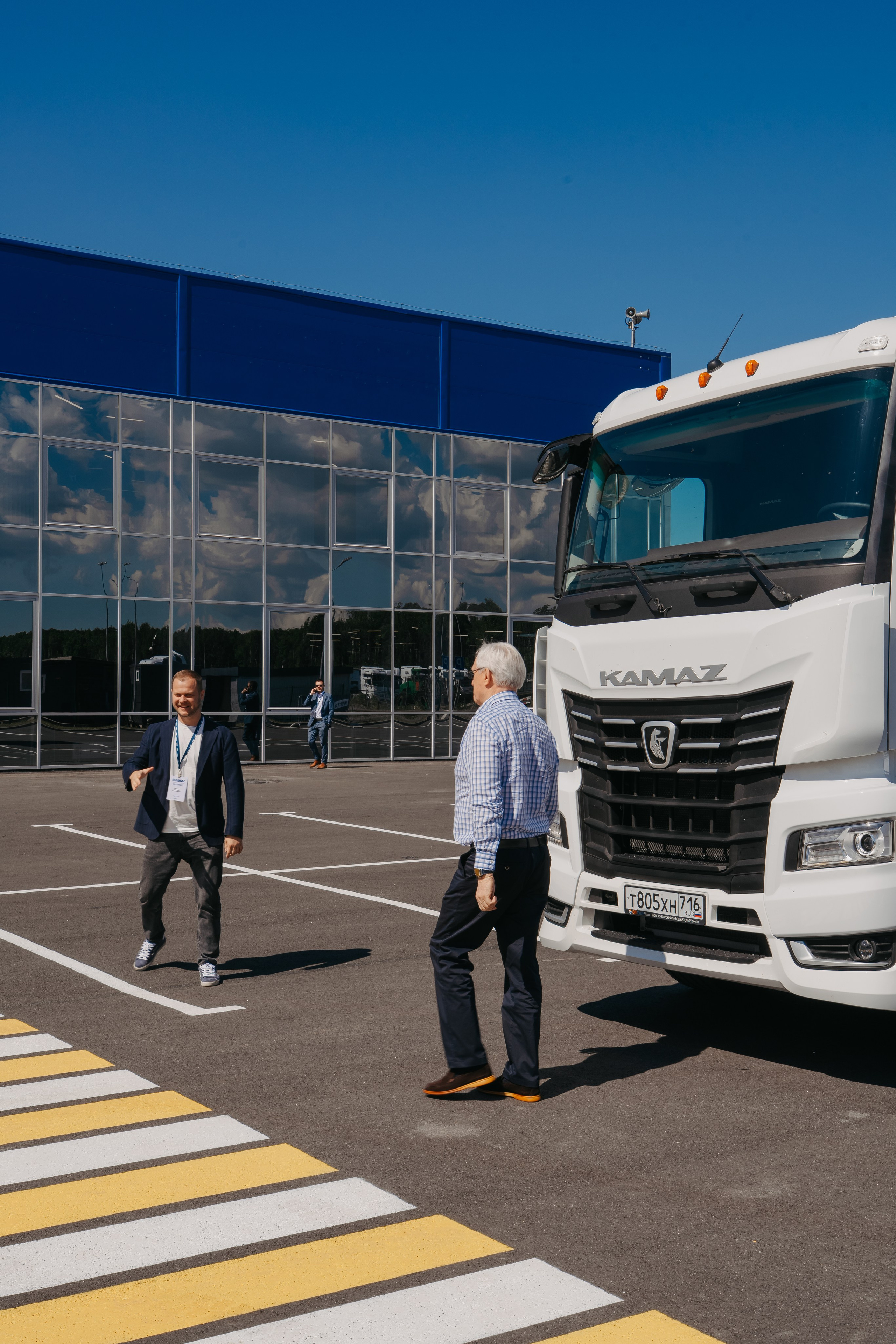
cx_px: 448
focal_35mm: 40
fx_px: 1493
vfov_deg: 48.5
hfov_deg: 33.4
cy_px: 672
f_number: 14
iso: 160
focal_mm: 40
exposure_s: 1/200
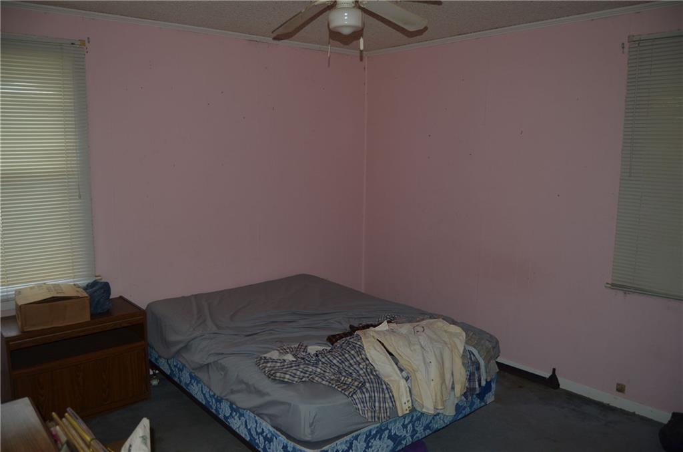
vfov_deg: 47.7
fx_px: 511
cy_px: 226
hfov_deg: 67.5
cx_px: 342
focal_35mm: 27
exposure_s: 1/60
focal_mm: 18
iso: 100
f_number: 3.5
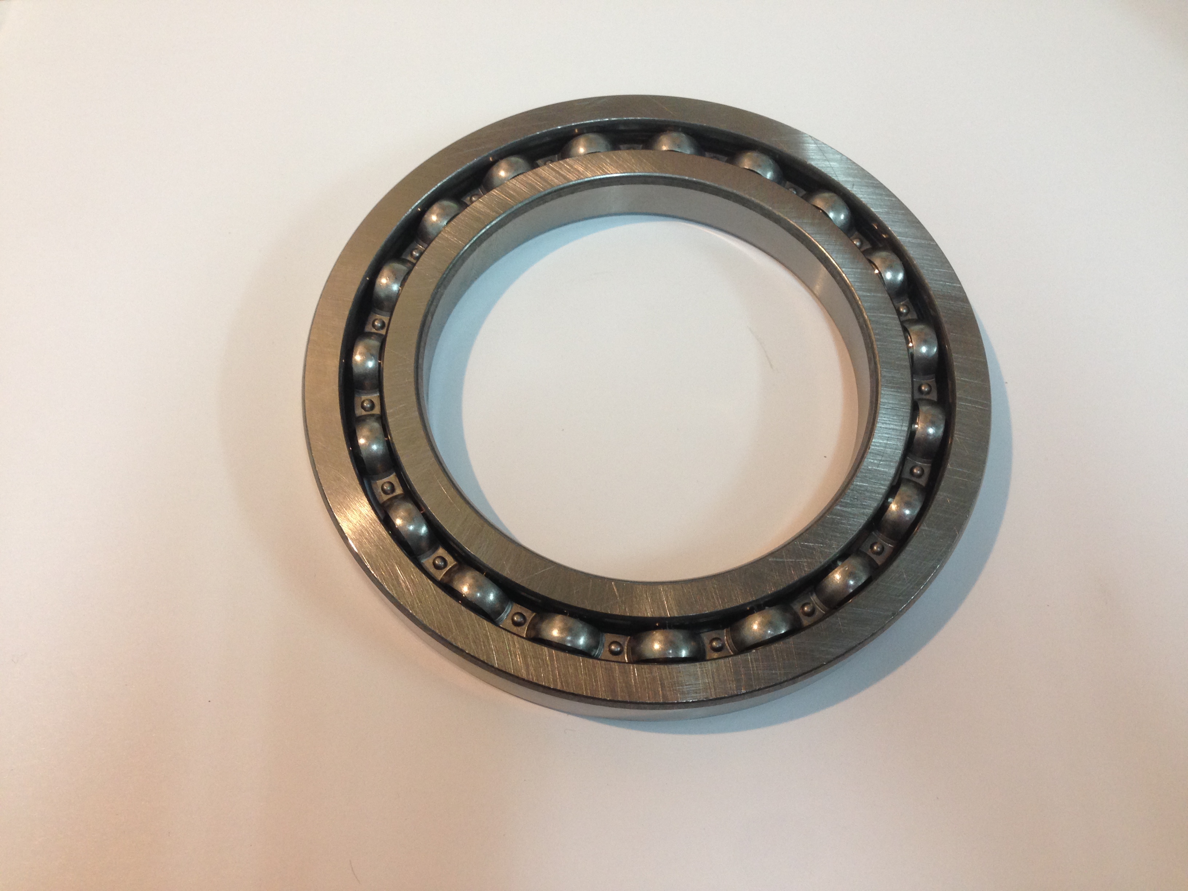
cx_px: 594
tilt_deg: -65.8
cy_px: 446
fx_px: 1133
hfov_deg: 55.4
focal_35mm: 33
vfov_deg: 42.9
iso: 100
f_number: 2.4
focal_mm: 4.12
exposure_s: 1/20
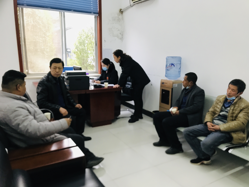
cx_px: 124
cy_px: 94
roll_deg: -1.7
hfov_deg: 63.4
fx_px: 201
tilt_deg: -13.3
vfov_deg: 49.7
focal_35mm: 28
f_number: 1.8
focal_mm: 3.99
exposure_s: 1/17
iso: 50
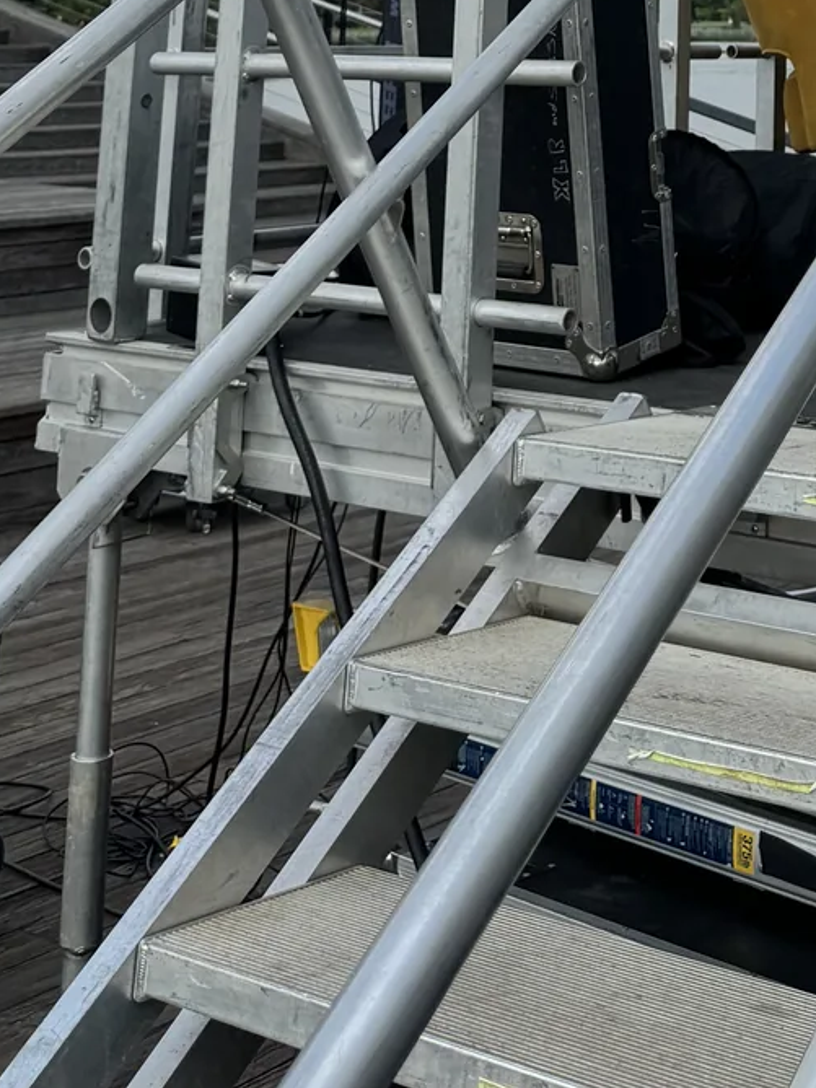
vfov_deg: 23.6
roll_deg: +2.2
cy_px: -454
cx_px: 798
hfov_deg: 20.7
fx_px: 2169
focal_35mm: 69
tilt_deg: +16.6
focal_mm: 6.76
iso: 80
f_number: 1.78
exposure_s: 1/4310
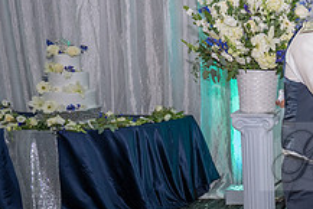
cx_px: 385
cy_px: 156
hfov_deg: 27.3
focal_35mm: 64
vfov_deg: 21.1
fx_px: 557
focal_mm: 24
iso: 1600
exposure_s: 1/200
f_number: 3.5
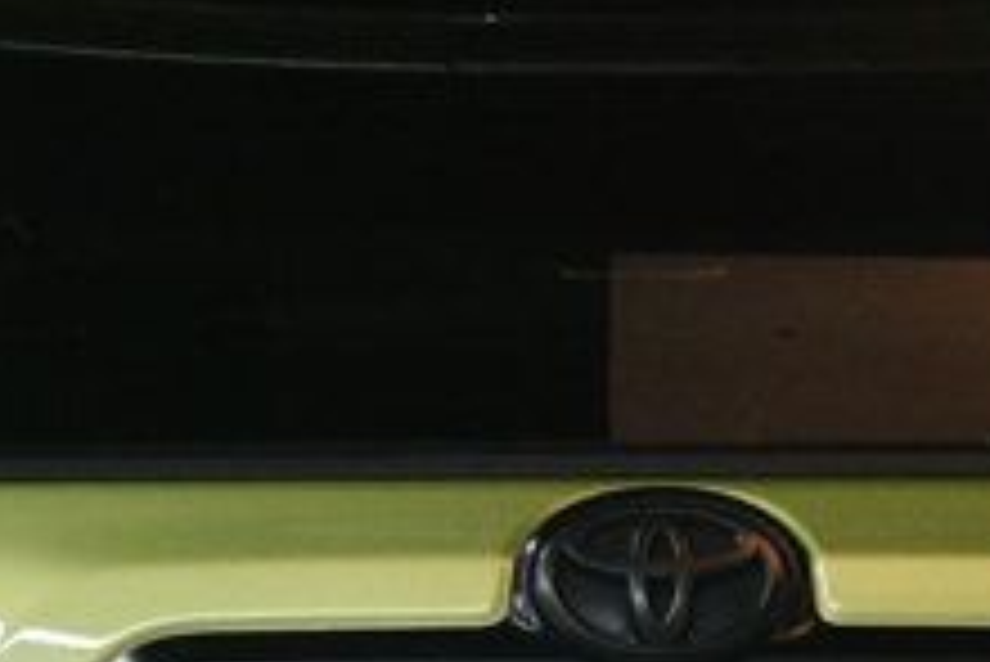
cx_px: 626
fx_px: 5118
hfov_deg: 11.0
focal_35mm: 186
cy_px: 1099
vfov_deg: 7.2
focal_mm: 27
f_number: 4
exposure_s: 1/125
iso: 1100
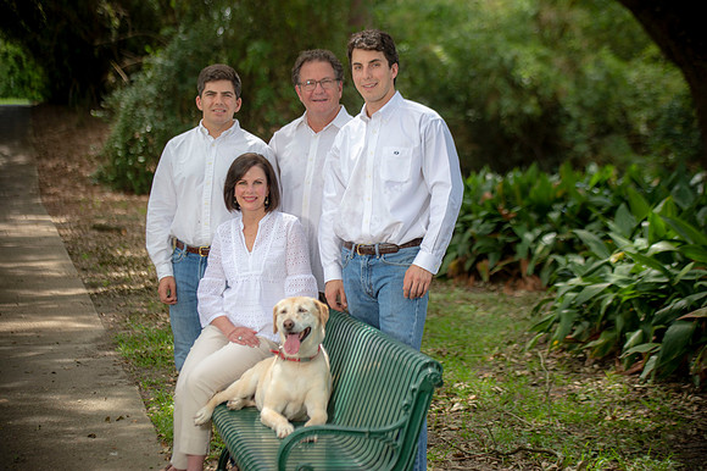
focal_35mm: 85
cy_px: 236
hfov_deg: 23.9
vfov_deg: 16.1
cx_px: 354
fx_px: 1668
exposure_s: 1/125
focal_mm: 85
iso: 100
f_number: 3.2
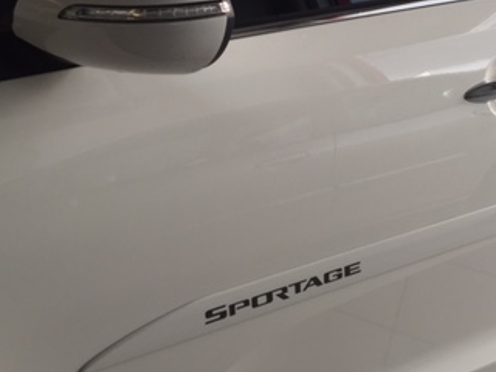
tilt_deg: -15.0
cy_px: 73
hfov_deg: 32.3
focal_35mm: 58
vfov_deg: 24.8
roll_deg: -0.7
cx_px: 395
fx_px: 831
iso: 32
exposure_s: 1/60
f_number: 2.2
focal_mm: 4.15
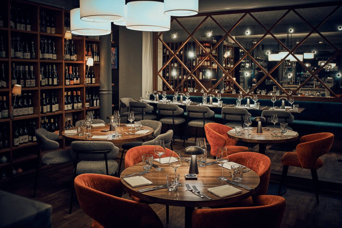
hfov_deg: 54.4
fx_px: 333
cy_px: 114
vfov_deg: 37.9
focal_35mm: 35
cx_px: 171
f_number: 3.2
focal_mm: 35
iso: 3200
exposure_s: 1/60
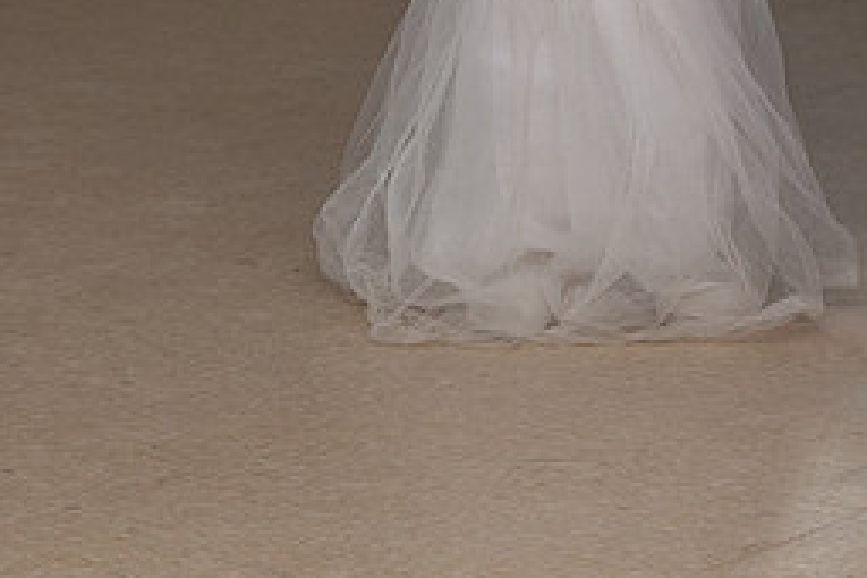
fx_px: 5178
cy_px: 63
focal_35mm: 215
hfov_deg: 9.6
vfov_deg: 6.4
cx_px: 183
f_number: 3.5
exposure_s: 1/125
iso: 800
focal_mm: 65
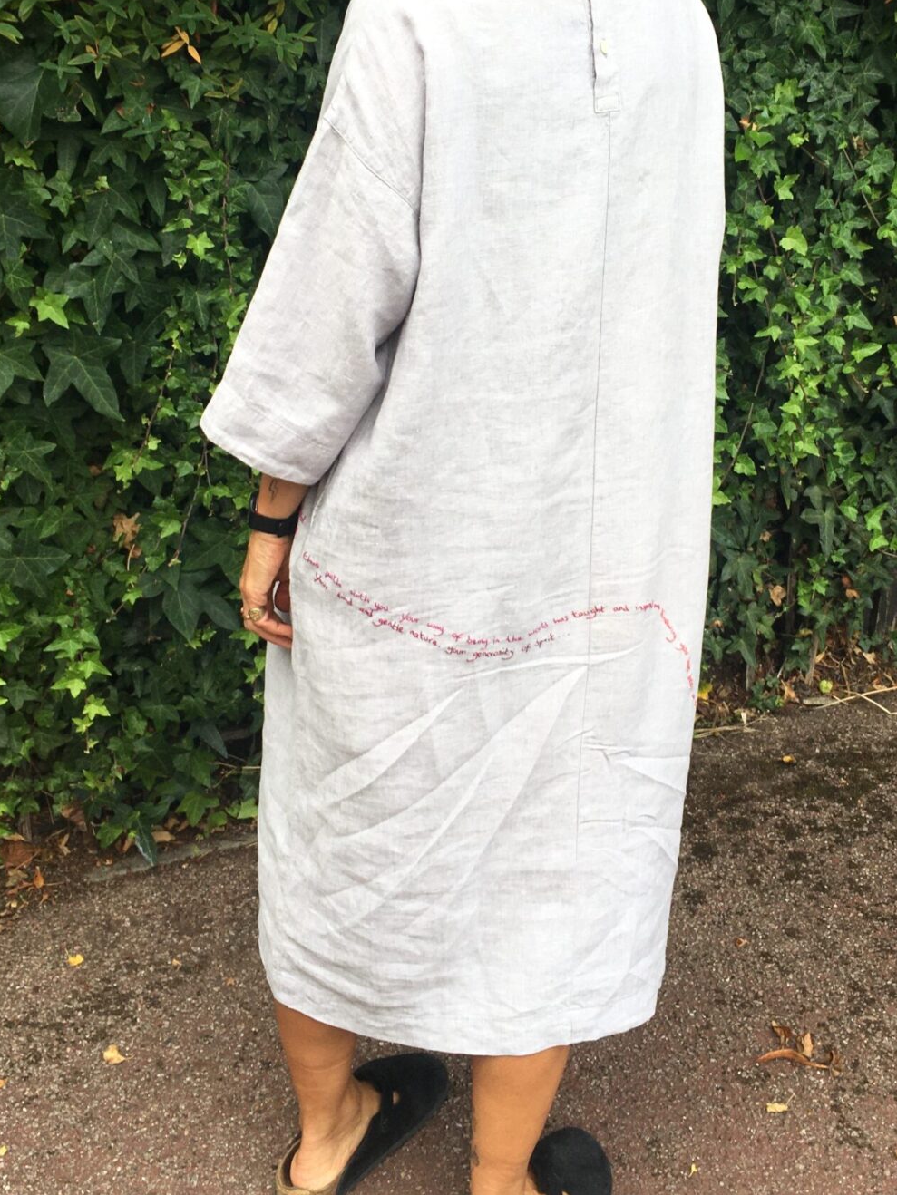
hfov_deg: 32.9
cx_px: 489
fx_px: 1520
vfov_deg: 42.6
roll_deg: -3.1
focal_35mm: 44
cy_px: 434
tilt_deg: -18.1
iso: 25
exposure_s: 1/269
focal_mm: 4.15
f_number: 2.2
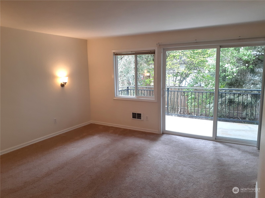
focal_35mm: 27
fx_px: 207
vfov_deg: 51.4
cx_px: 132
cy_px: 99
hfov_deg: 65.3
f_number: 1.9
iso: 80
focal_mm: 3.6
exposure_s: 1/60
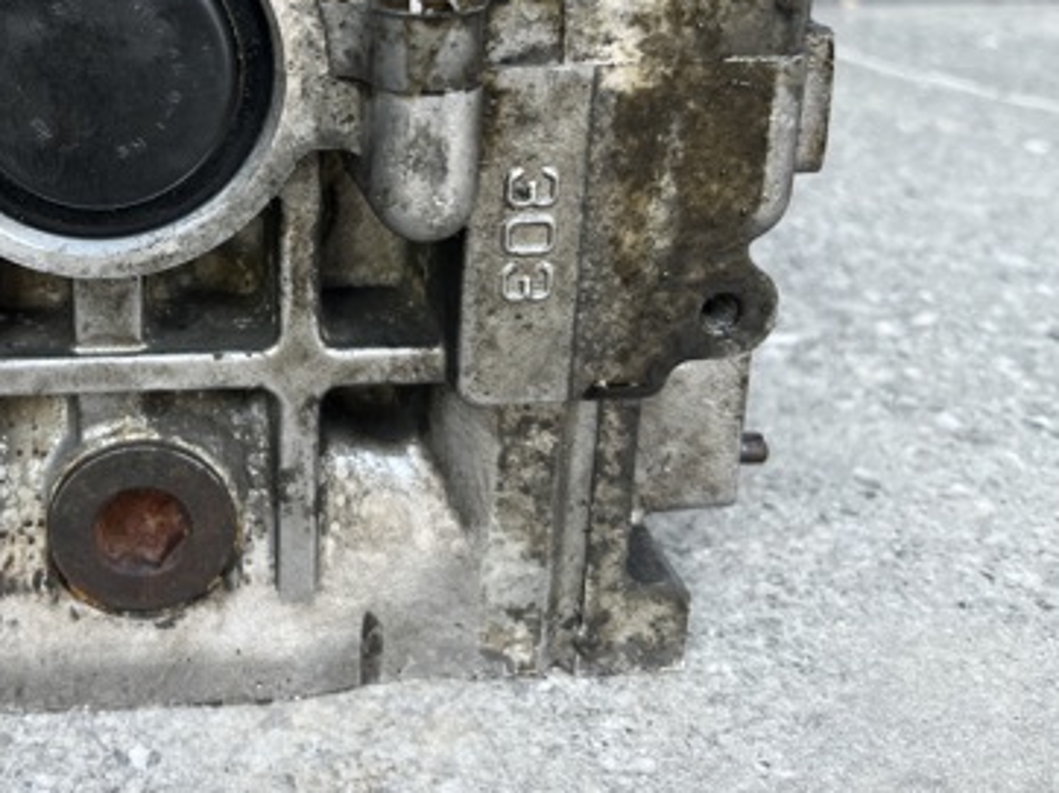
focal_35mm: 46
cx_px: 132
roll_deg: +1.4
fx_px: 1406
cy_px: 101
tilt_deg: -15.2
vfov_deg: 30.3
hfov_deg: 38.7
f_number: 1.6
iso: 80
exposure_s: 1/121
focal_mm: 5.1
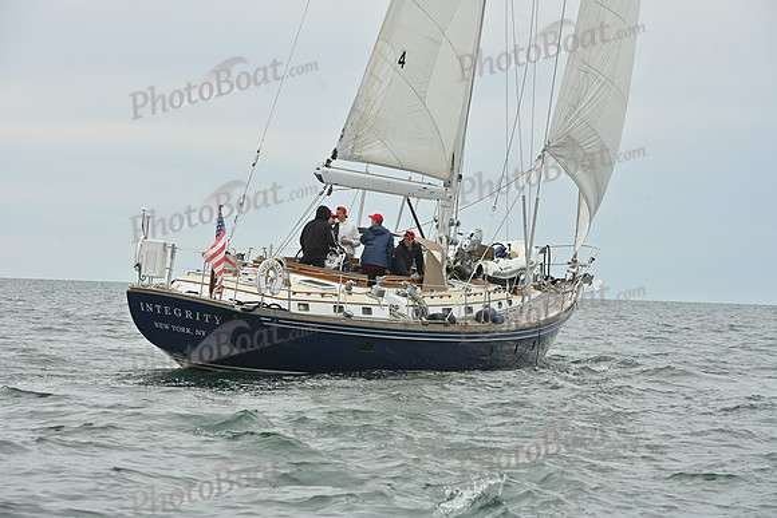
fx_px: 2634
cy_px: 259
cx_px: 388
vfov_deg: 11.2
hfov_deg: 16.8
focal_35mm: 122
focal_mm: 122
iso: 320
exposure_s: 1/1250
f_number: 8
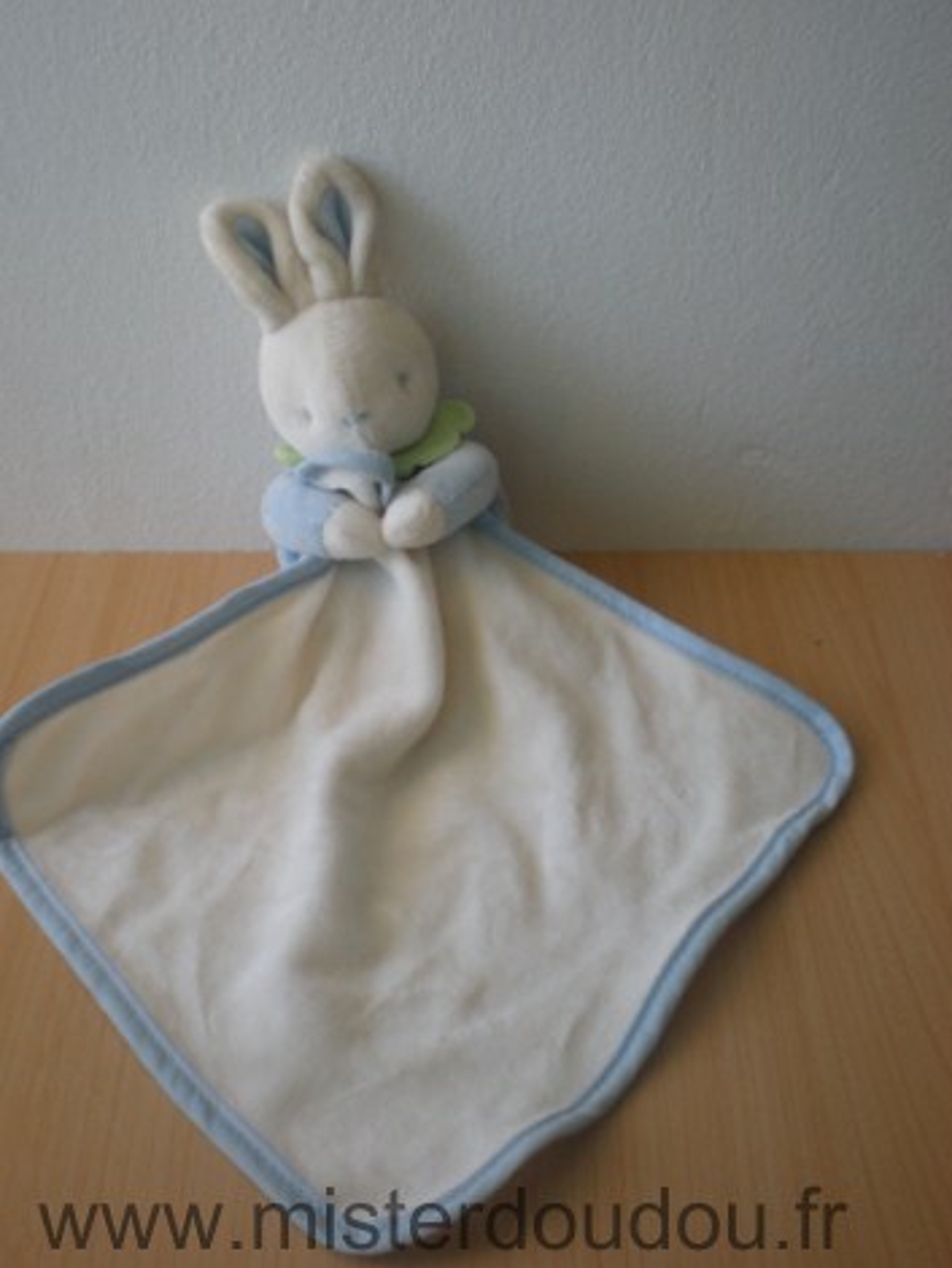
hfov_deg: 34.4
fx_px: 1539
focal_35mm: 42
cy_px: 572
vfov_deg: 44.7
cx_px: 440
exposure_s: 1/61.7
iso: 88
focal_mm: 6.3
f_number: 3.1
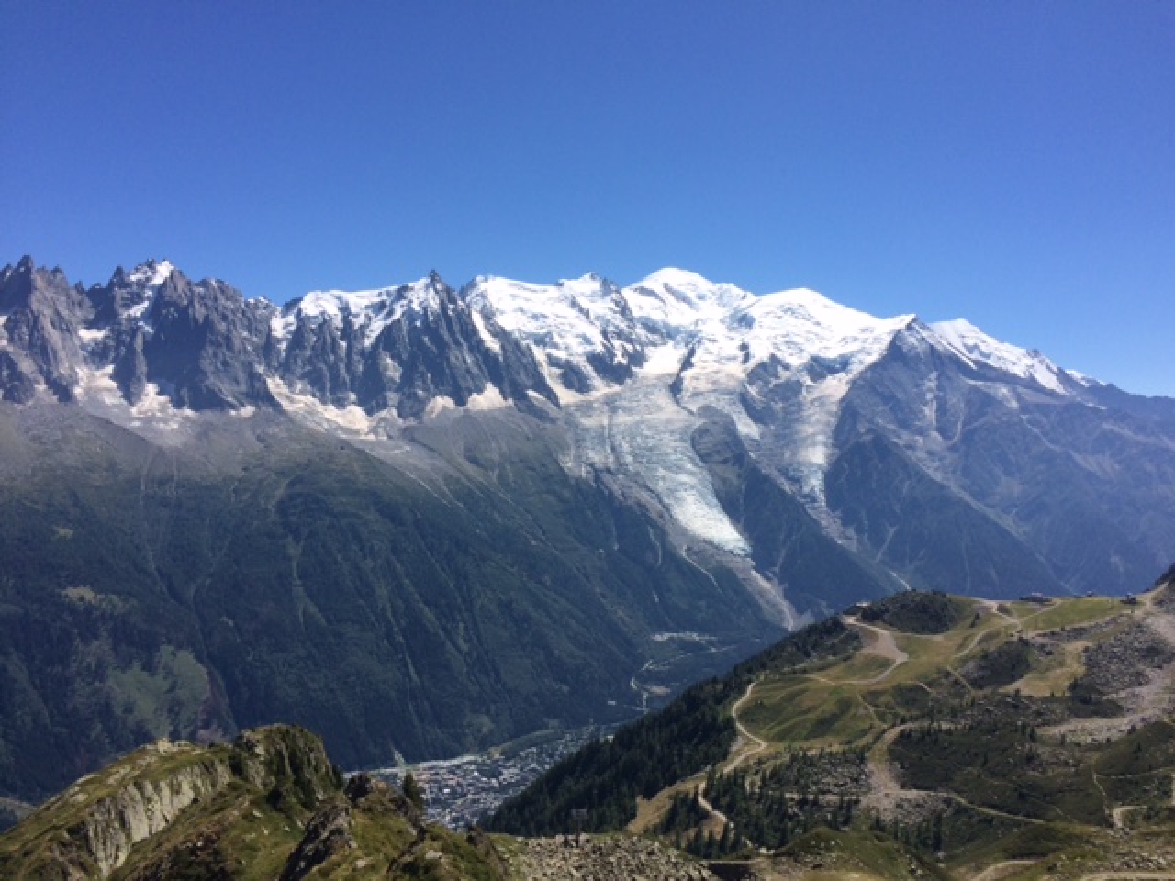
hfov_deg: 61.7
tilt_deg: +0.3
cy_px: 440
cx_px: 588
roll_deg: -0.3
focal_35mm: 29
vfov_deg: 48.2
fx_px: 984
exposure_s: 1/2564
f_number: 2.2
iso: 32
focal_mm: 4.15
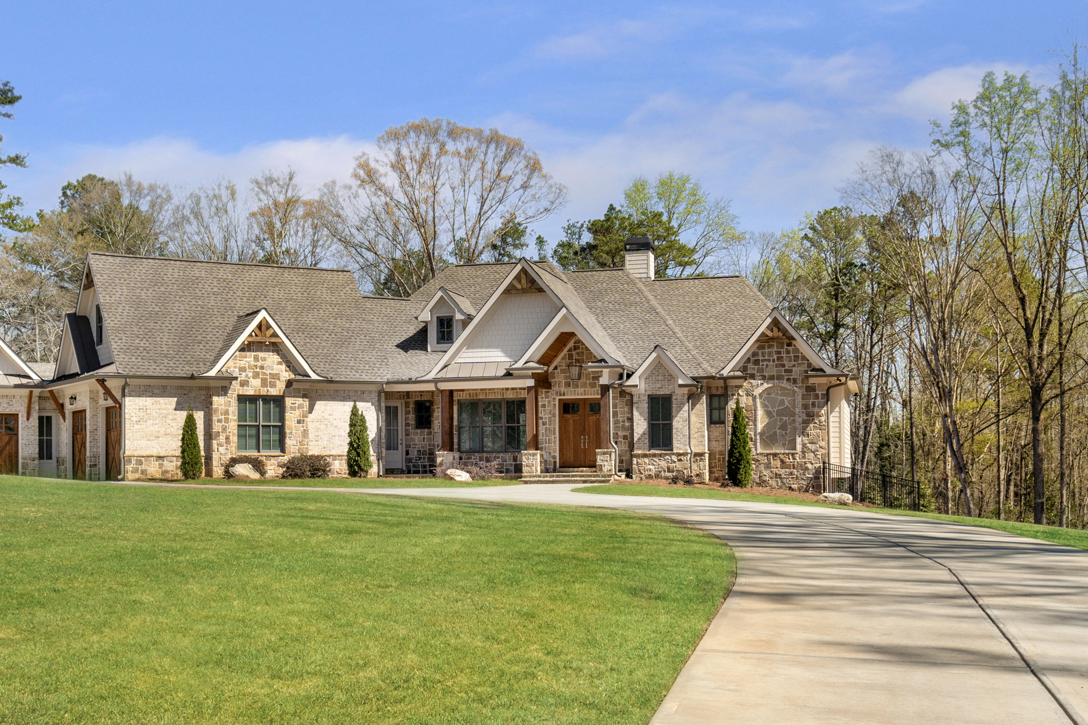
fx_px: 1420
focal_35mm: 47
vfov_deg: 28.6
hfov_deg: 41.8
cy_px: 434
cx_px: 451
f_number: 8
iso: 400
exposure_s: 1/1250
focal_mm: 35
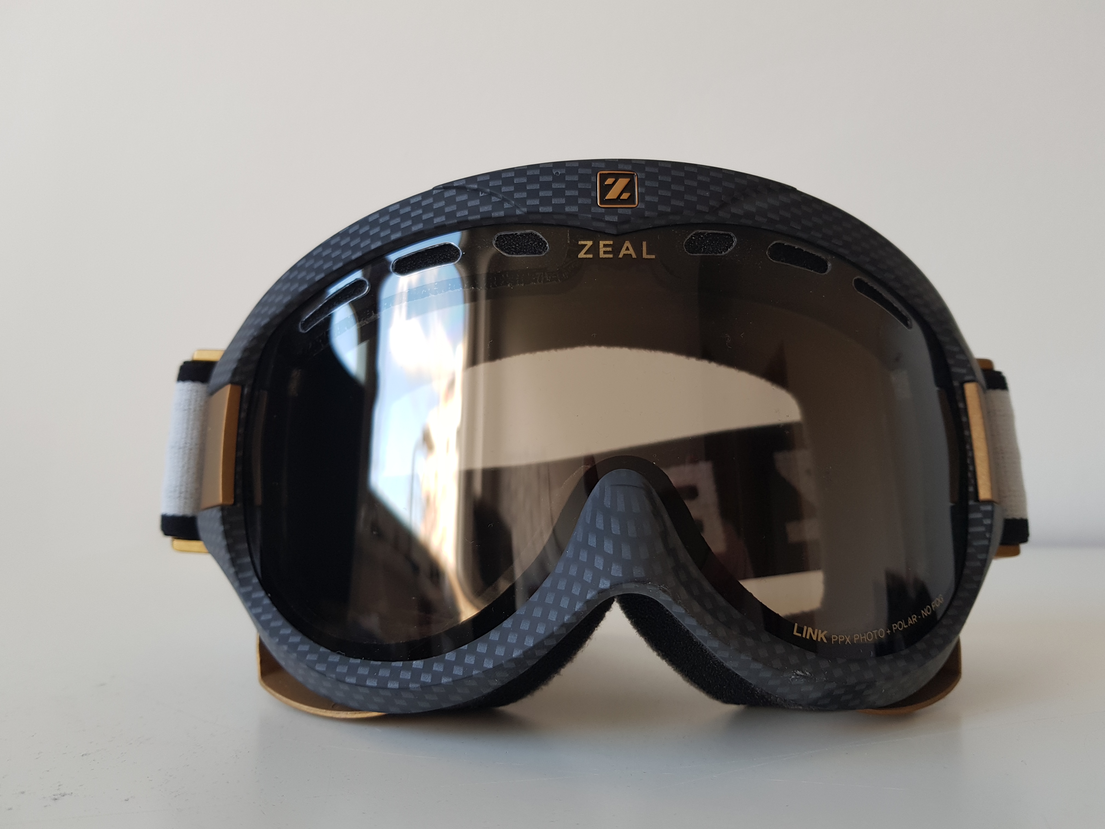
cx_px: 552
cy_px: 414
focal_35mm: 26
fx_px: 830
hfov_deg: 67.3
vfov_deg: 53.1
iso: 50
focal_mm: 4.2
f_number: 1.7
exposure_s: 1/50
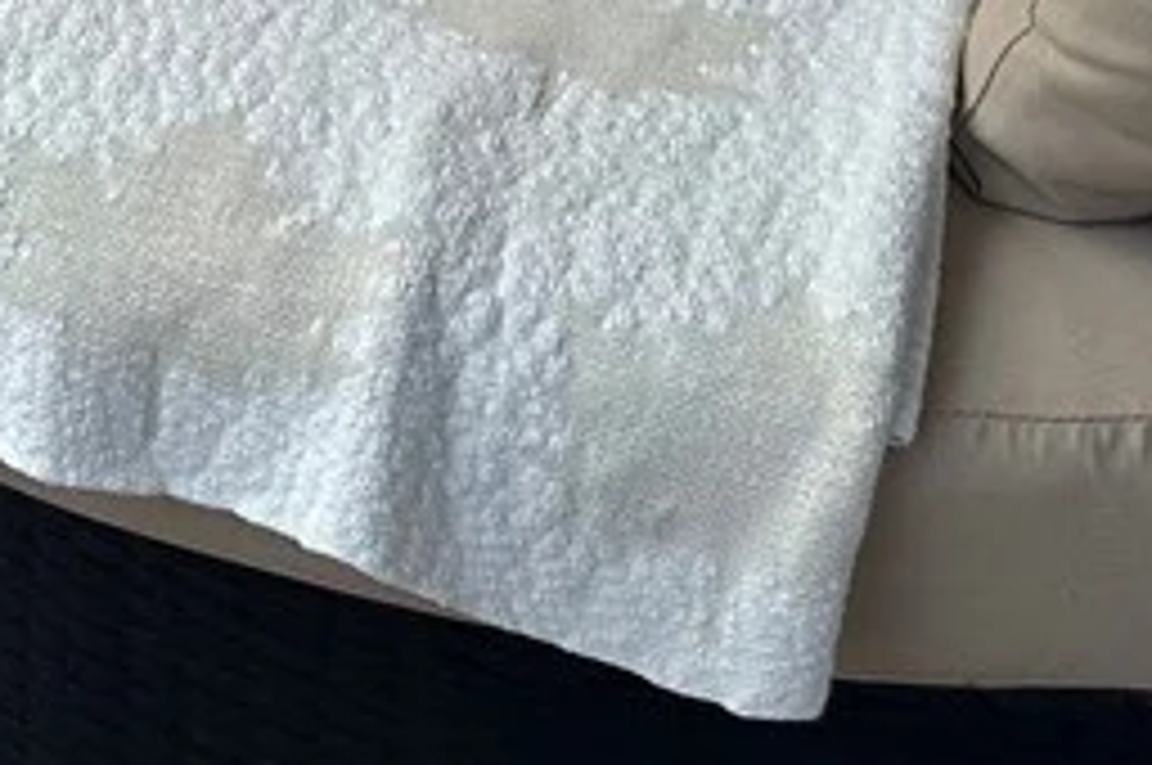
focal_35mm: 100
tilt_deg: -20.8
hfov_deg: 19.7
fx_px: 3196
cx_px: -58
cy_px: -864
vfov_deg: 11.9
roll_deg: -2.1
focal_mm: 6.86
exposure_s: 1/971
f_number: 1.78
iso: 80
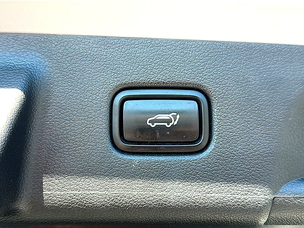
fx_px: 316
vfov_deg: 39.7
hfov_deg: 51.4
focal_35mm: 36
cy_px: 114
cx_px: 152
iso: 80
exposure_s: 1/264
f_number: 1.78
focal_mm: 6.86
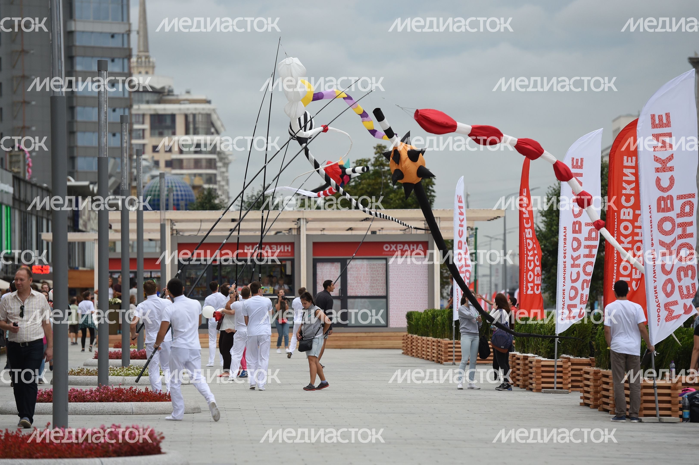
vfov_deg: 7.8
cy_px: 232
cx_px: 350
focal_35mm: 175
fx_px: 3396
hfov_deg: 11.8
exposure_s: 1/2000
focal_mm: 175
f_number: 4
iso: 1000
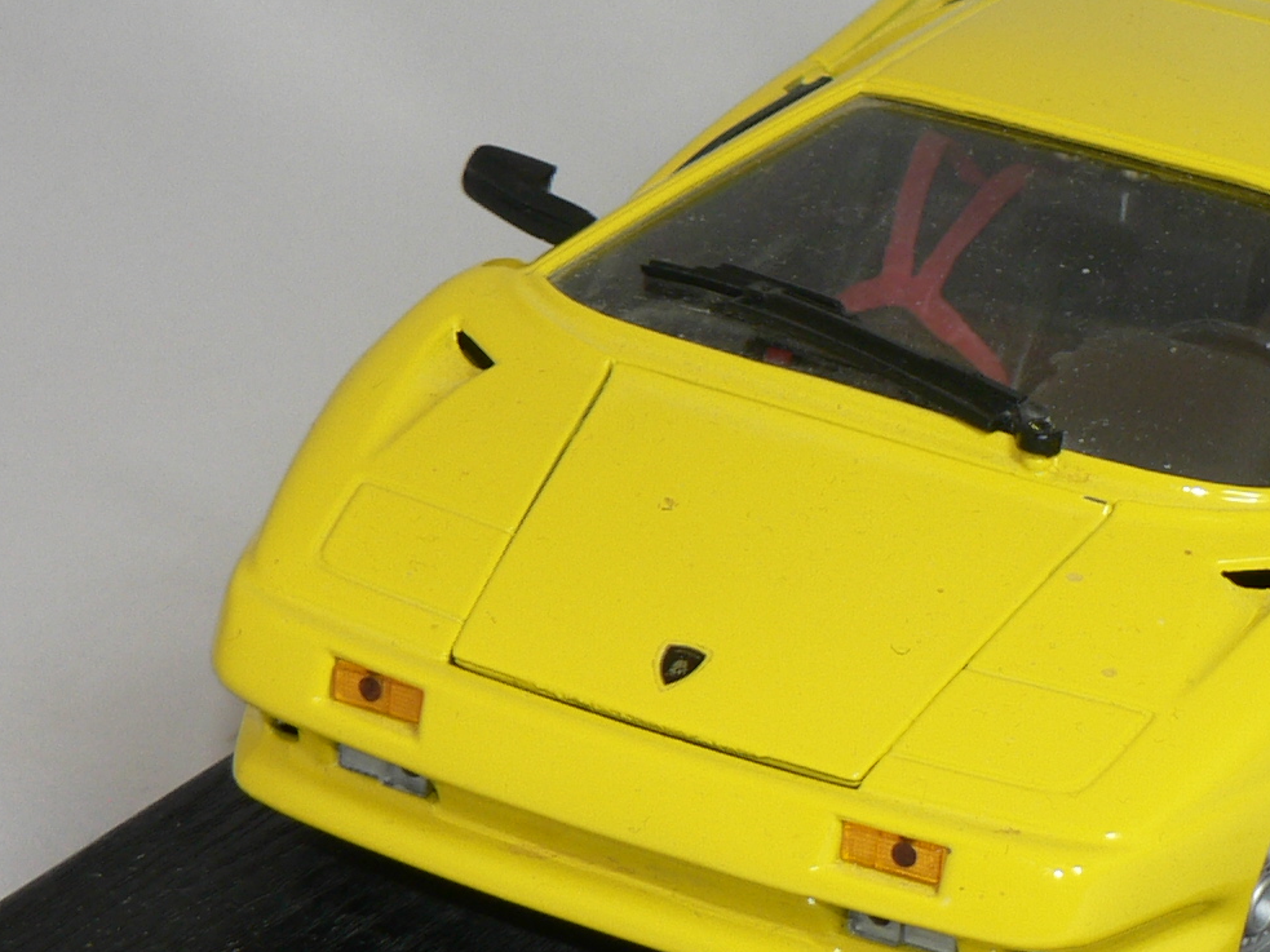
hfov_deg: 14.2
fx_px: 5062
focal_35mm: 138
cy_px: 337
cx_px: 1015
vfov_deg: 10.7
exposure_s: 1/60
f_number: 2.8
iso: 80
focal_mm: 8.8
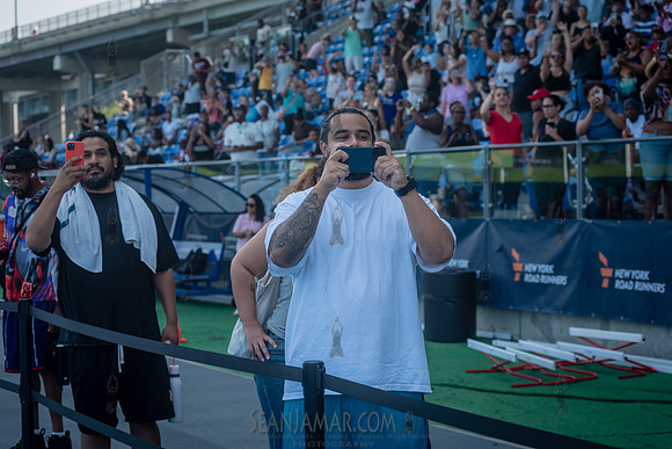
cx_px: 336
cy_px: 224
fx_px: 1494
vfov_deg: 17.1
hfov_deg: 25.4
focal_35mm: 80
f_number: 4.5
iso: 160
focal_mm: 80
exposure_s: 1/500
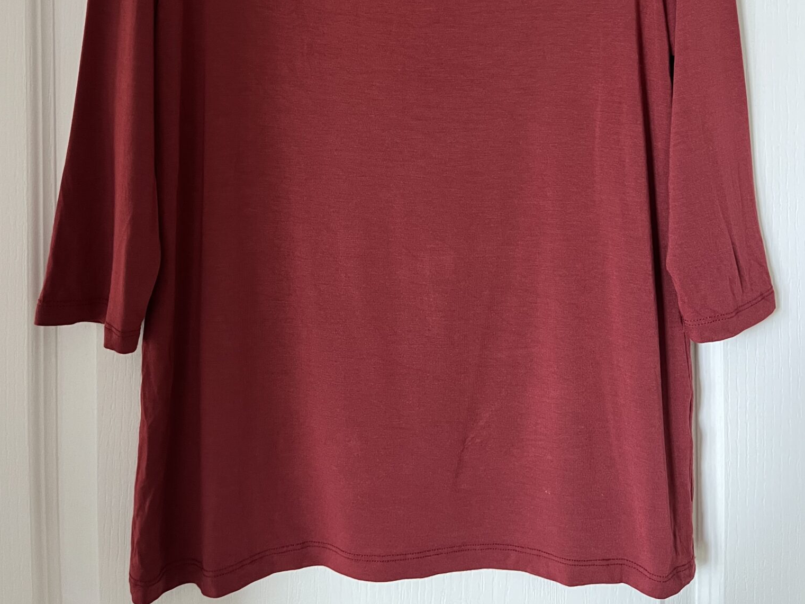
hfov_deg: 52.6
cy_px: 89
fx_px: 814
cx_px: 403
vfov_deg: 38.6
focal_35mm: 35
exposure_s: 1/60
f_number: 1.6
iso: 320
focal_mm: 5.1
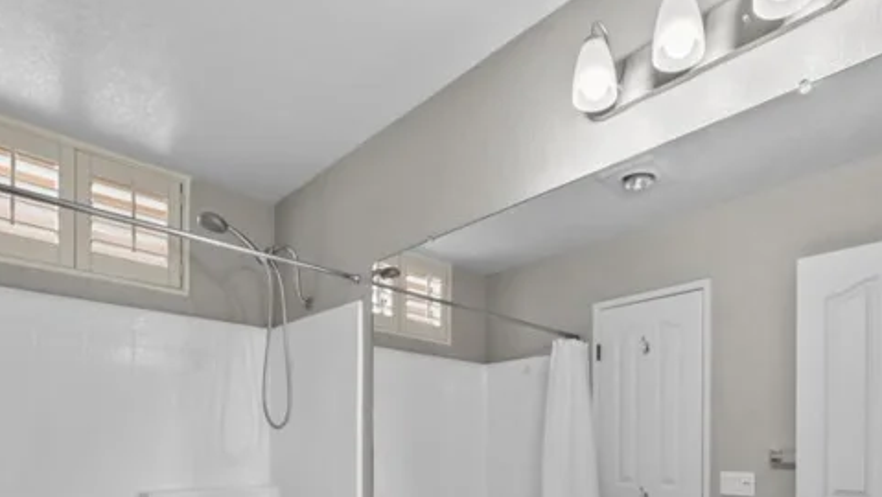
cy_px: 442
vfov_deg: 46.8
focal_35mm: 22
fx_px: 515
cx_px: 505
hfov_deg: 80.7
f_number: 8
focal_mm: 12
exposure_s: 1/1.67
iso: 250
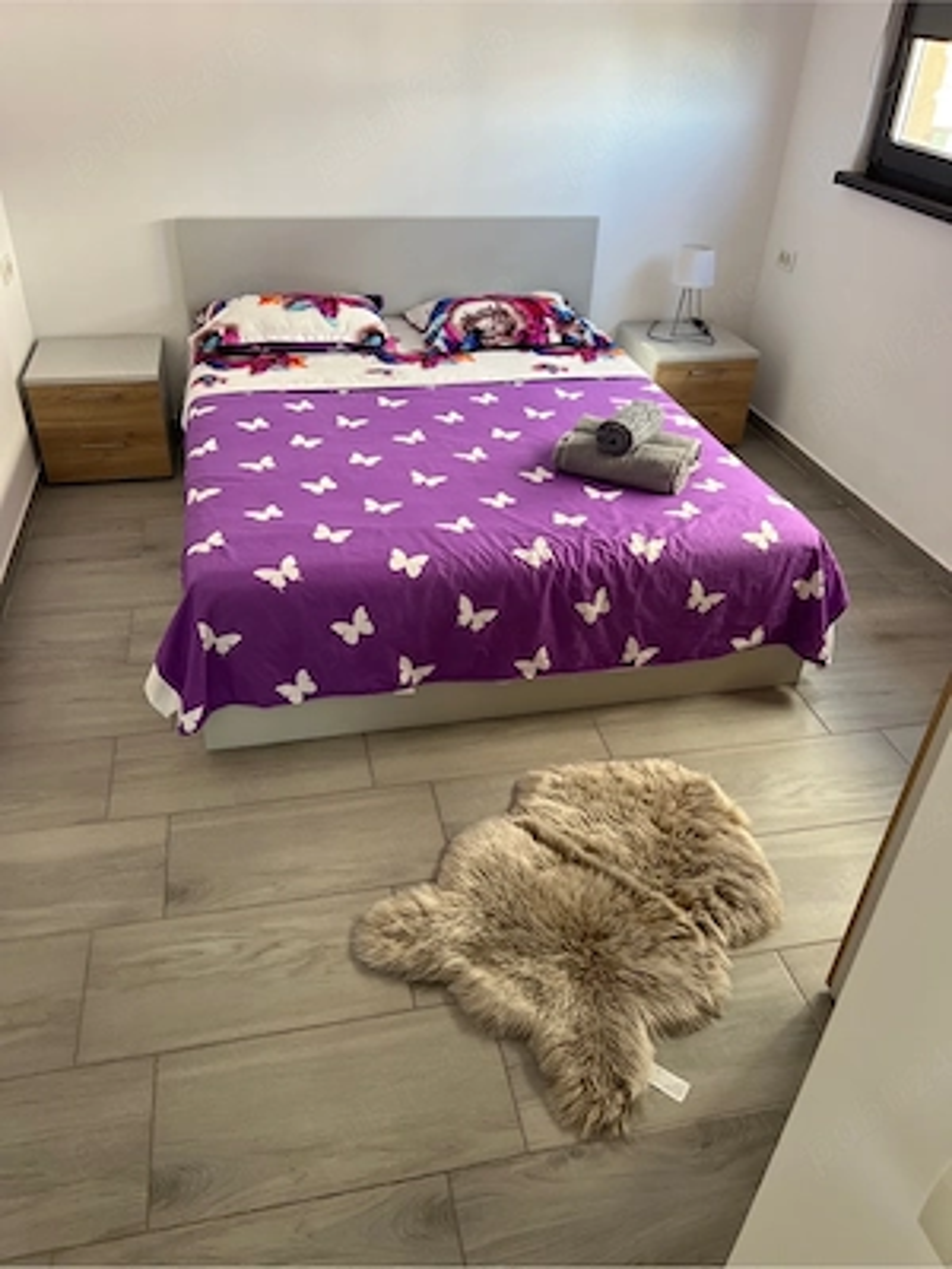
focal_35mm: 26
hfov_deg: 53.1
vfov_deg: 67.3
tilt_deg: -35.2
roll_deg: -2.5
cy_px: 634
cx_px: 476
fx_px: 953
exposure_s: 1/121
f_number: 1.5
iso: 125
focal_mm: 5.7
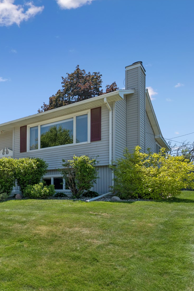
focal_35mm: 26
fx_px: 210
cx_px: -24
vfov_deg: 69.4
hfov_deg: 39.6
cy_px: 146
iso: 400
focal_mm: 17
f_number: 8
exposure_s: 1/1000
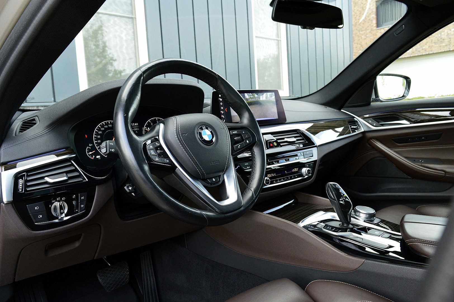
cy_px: 151
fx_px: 340
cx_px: 227
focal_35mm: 27
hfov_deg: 67.4
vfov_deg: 47.9
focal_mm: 18
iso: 800
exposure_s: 1/60
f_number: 8
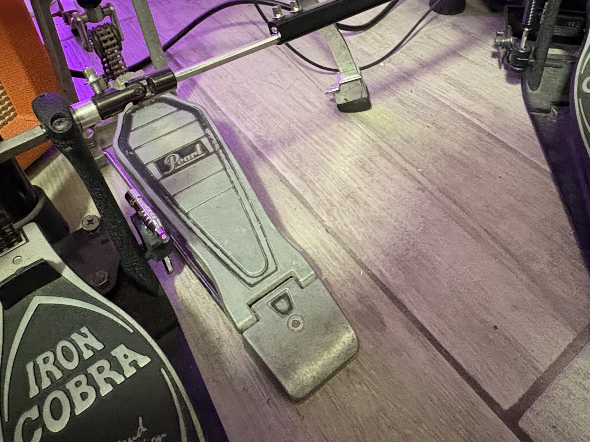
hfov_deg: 58.1
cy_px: 73
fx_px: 528
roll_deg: +2.3
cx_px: 338
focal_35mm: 31
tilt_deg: -34.9
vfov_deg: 42.8
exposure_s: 1/33
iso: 800
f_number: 2.2
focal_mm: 2.22
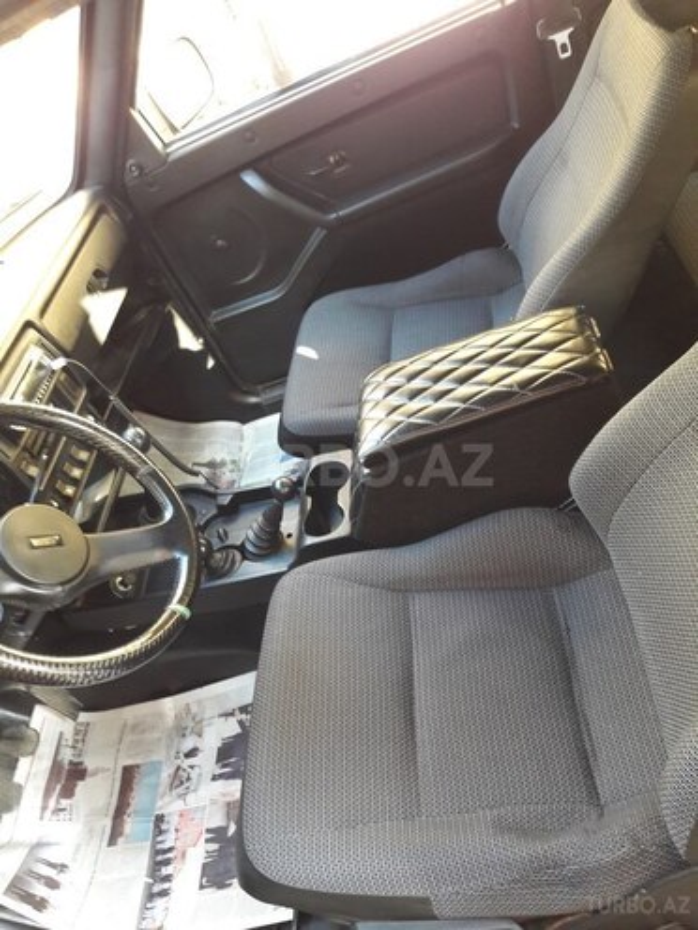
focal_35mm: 28
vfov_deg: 63.4
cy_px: 465
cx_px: 349
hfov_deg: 49.7
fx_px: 753
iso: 200
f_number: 1.9
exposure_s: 1/20
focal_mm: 3.7
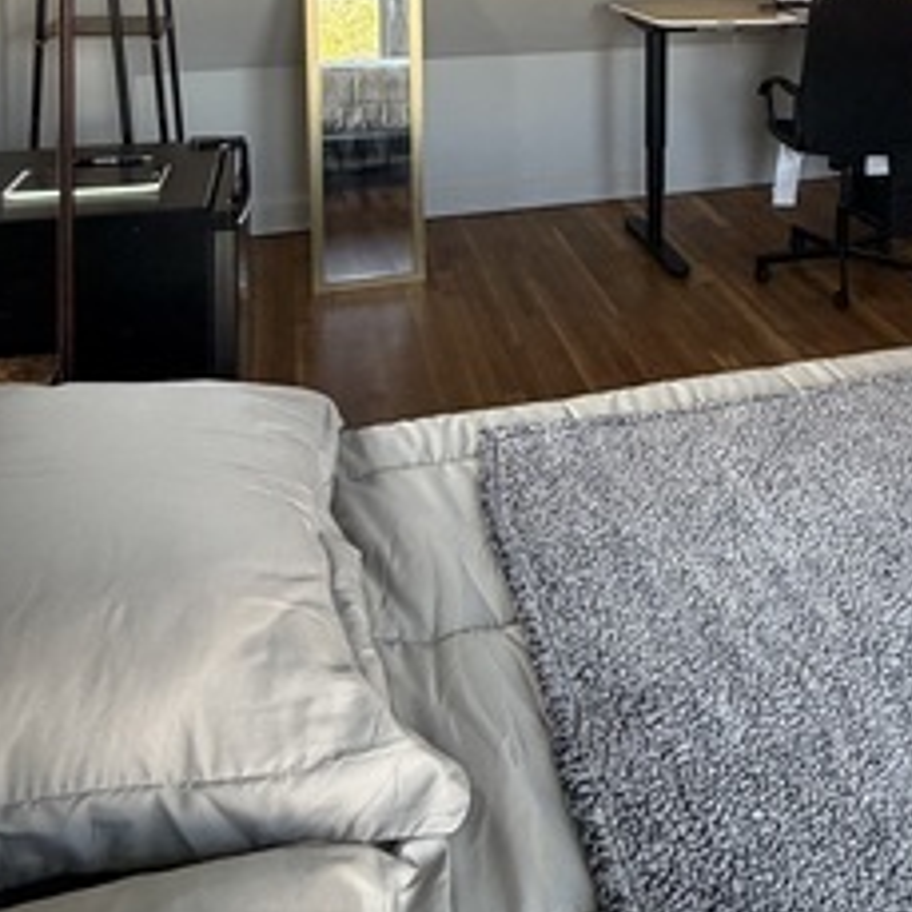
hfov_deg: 43.5
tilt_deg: -7.3
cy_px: 26
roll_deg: -0.2
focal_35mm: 36
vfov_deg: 40.9
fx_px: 1073
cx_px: 753
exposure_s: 1/87
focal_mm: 2.22
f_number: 2.2
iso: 320
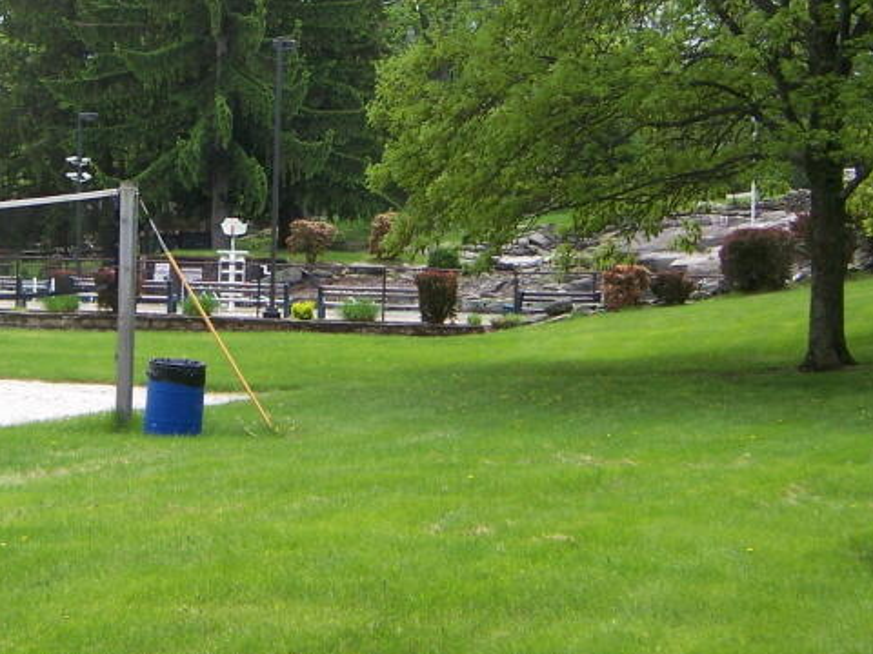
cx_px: 273
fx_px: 2270
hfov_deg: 21.7
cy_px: 151
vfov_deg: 16.3
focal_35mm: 90
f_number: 3.6
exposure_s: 1/350
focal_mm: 9
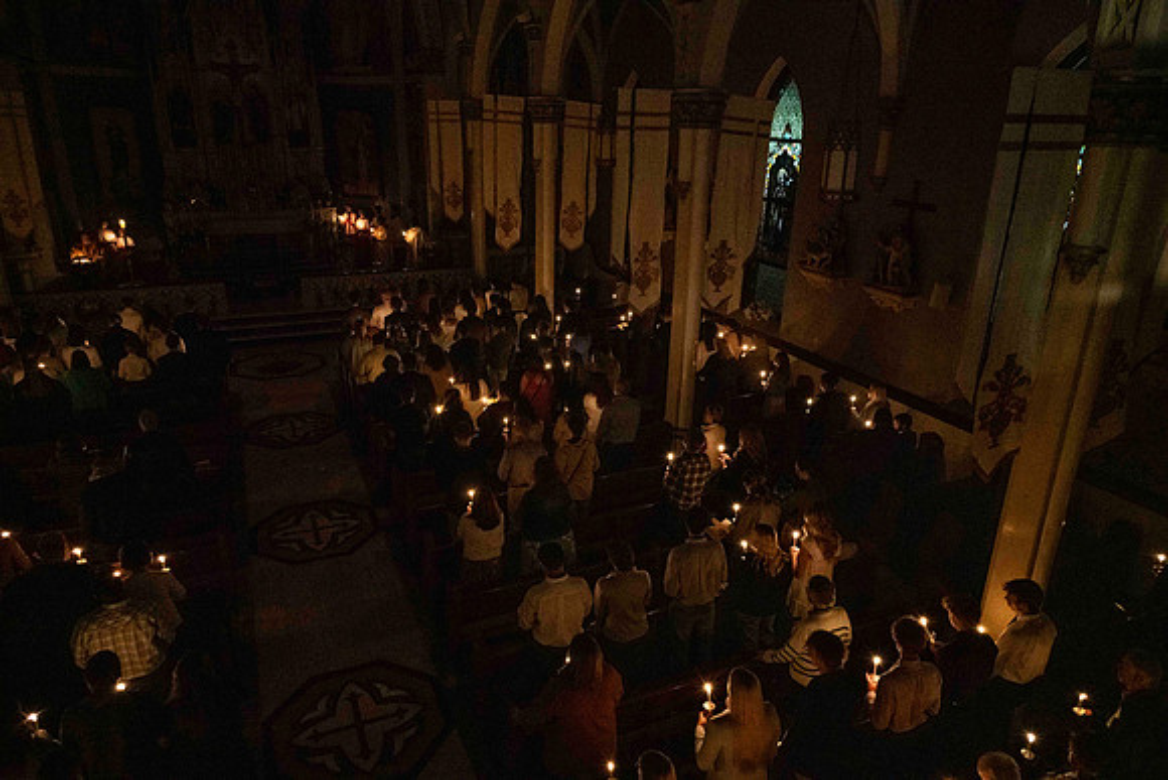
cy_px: 390
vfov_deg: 53.2
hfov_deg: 73.7
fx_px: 779
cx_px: 584
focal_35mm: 24
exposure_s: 1/40
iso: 8000
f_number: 6.3
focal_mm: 24
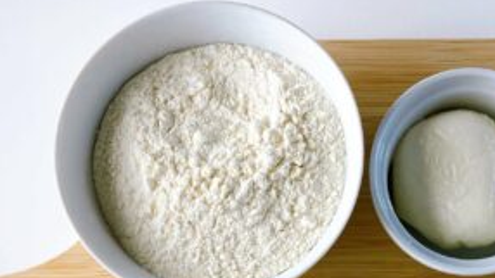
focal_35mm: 64
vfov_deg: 18.0
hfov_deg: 32.5
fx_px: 840
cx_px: 338
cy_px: 321
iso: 40
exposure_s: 1/100
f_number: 1.8
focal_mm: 3.99
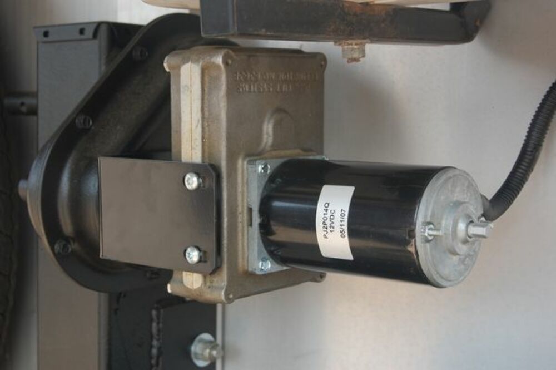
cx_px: 278
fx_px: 1065
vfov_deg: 19.7
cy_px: 185
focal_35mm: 69
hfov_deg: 29.3
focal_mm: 46
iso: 200
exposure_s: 1/125
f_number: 5.6
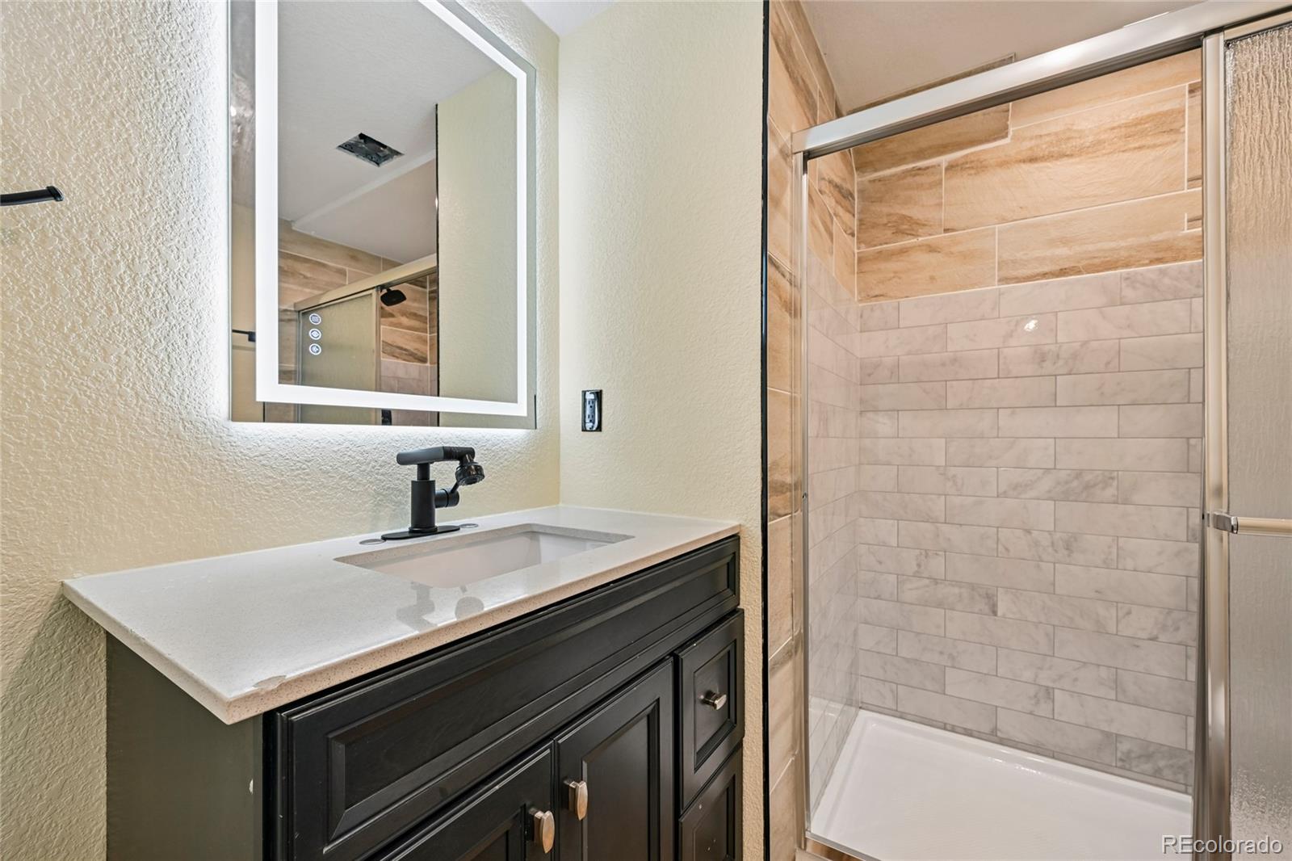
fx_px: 502
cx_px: 646
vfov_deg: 81.2
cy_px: 430
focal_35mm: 14
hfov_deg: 104.3
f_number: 10
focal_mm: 14
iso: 400
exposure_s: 1/15
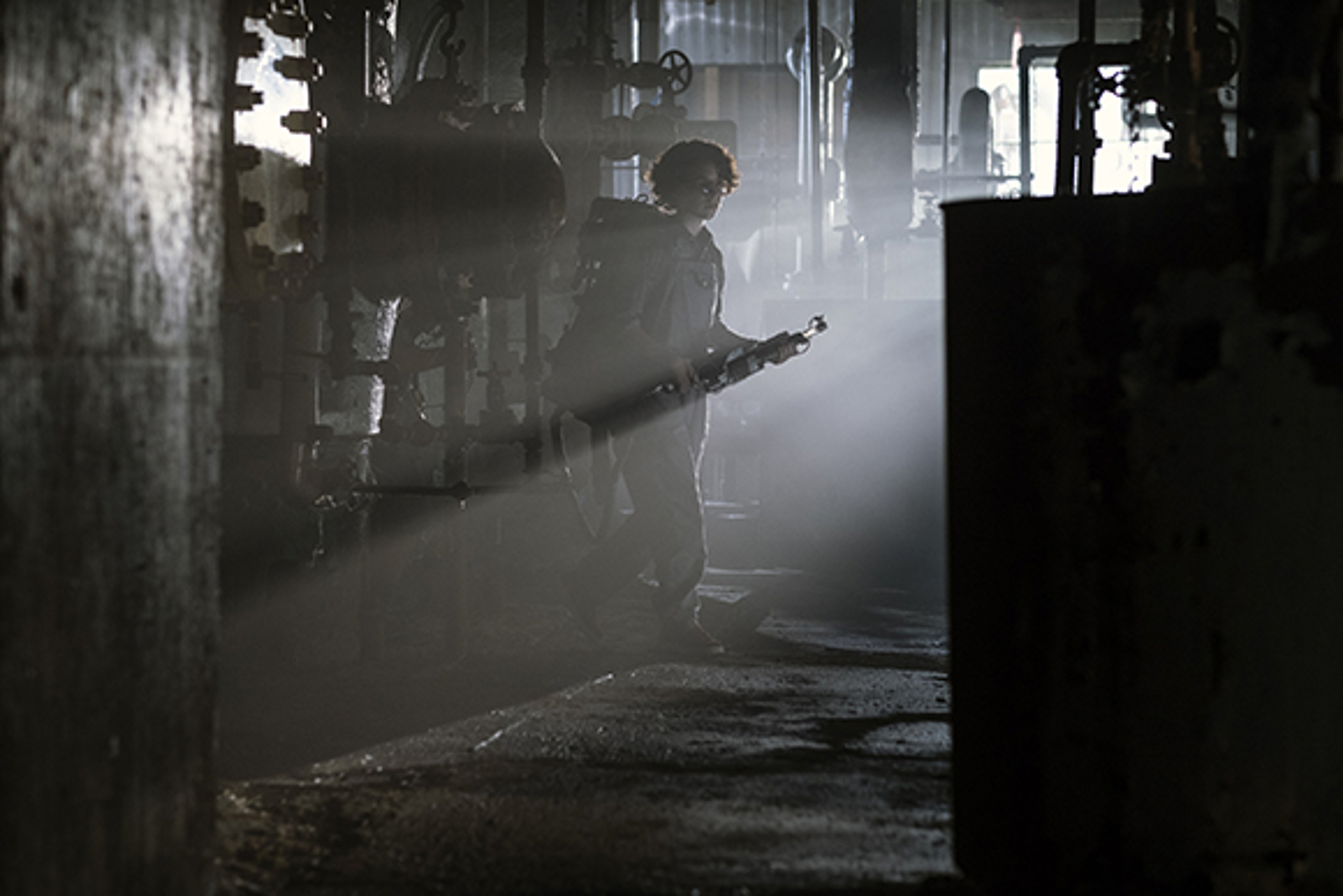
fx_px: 3134
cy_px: 448
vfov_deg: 16.3
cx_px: 672
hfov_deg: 24.2
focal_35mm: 84
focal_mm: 56
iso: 640
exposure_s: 1/200
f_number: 2.5
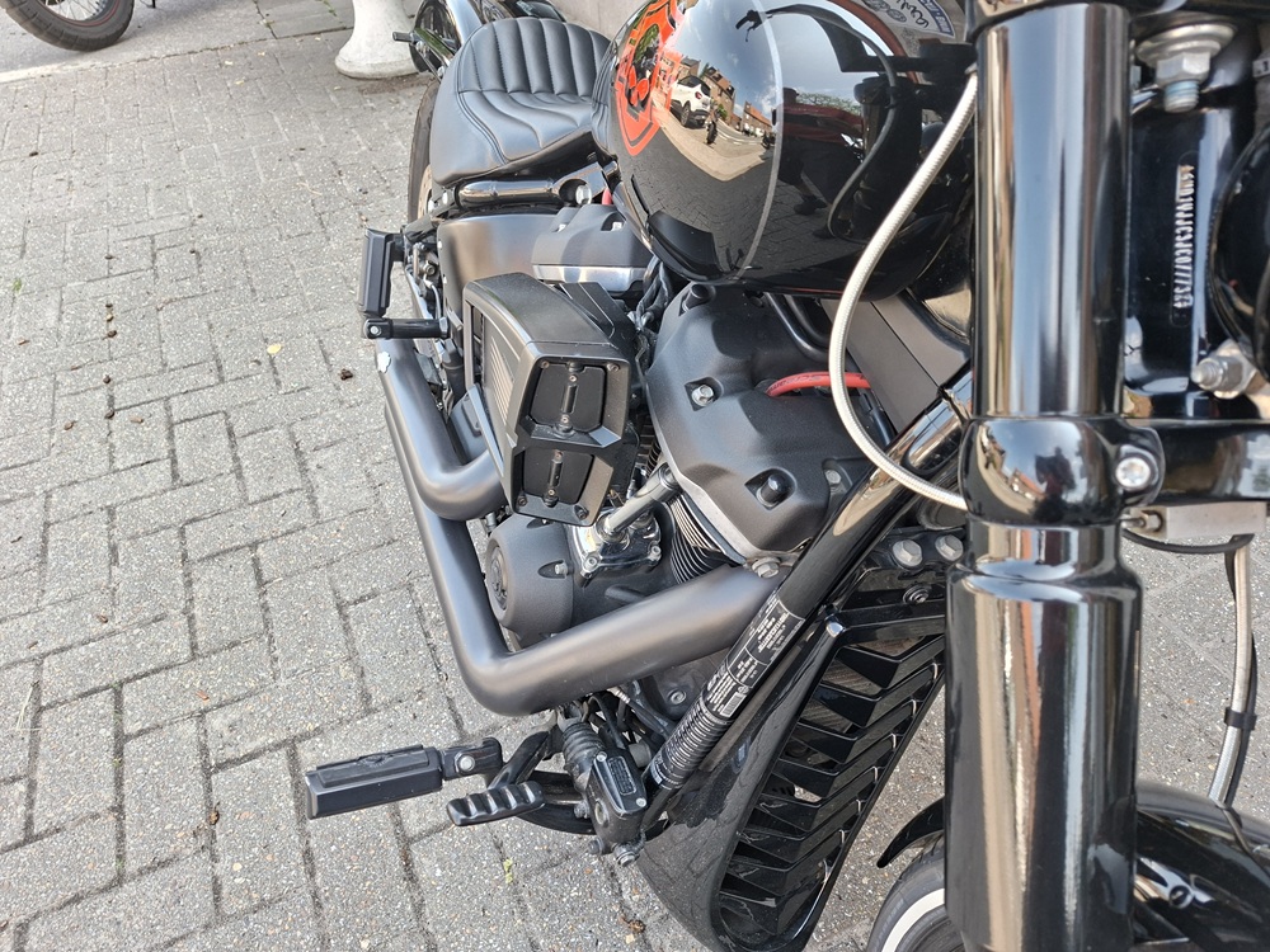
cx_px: 635
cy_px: 476
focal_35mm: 23
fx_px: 844
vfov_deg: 58.9
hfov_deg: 73.9
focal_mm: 5.54
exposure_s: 1/116
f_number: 1.8
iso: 50
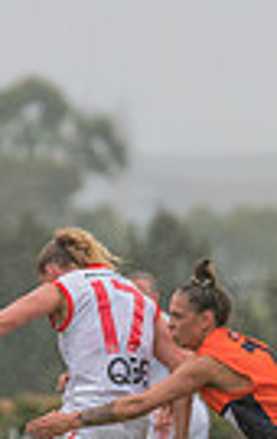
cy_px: 463
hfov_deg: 1.0
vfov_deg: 1.6
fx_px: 16100
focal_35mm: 1340
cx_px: 153
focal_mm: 300
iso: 800
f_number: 5.6
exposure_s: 1/2000
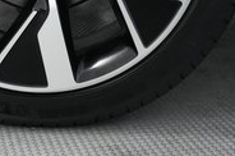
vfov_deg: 14.7
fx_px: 567
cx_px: 36
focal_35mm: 87
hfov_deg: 23.0
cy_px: -68
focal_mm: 25
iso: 4000
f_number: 2.8
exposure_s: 1/160
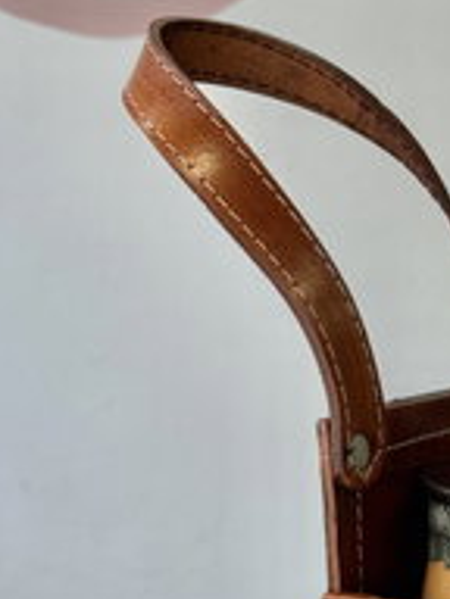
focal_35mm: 133
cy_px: 476
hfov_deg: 11.0
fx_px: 2305
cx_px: 519
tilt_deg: -9.1
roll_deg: -1.2
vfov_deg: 14.7
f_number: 1.78
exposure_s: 1/100
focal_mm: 6.76
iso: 50
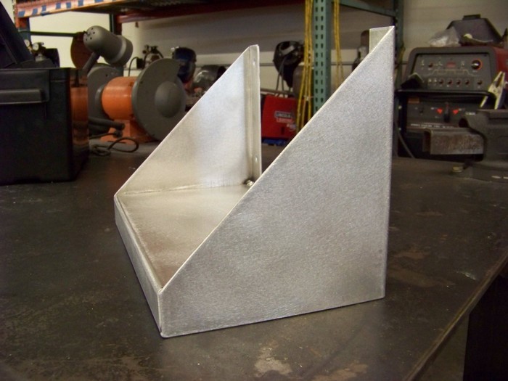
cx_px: 254
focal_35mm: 36
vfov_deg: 39.7
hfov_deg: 51.4
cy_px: 190
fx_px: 528
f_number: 2.8
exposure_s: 1/25
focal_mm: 5.85
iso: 400
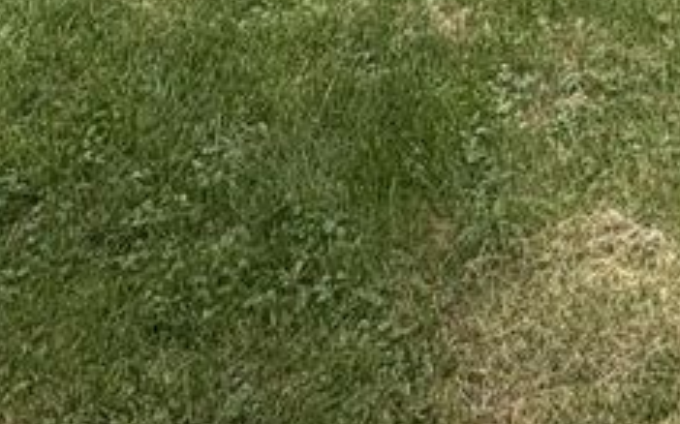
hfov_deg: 27.9
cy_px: -558
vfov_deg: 14.3
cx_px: 799
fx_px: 1204
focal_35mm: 65
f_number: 2.2
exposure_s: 1/1236
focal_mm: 2.22
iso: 64
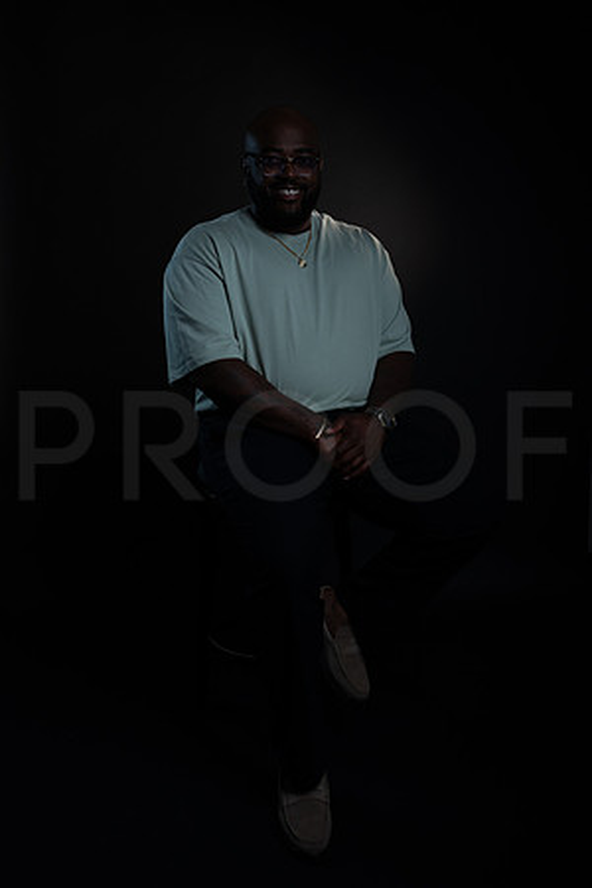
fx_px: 863
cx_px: 296
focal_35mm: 35
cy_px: 444
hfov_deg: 37.9
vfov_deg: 54.4
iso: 500
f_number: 5.6
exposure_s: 1/250
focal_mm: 35
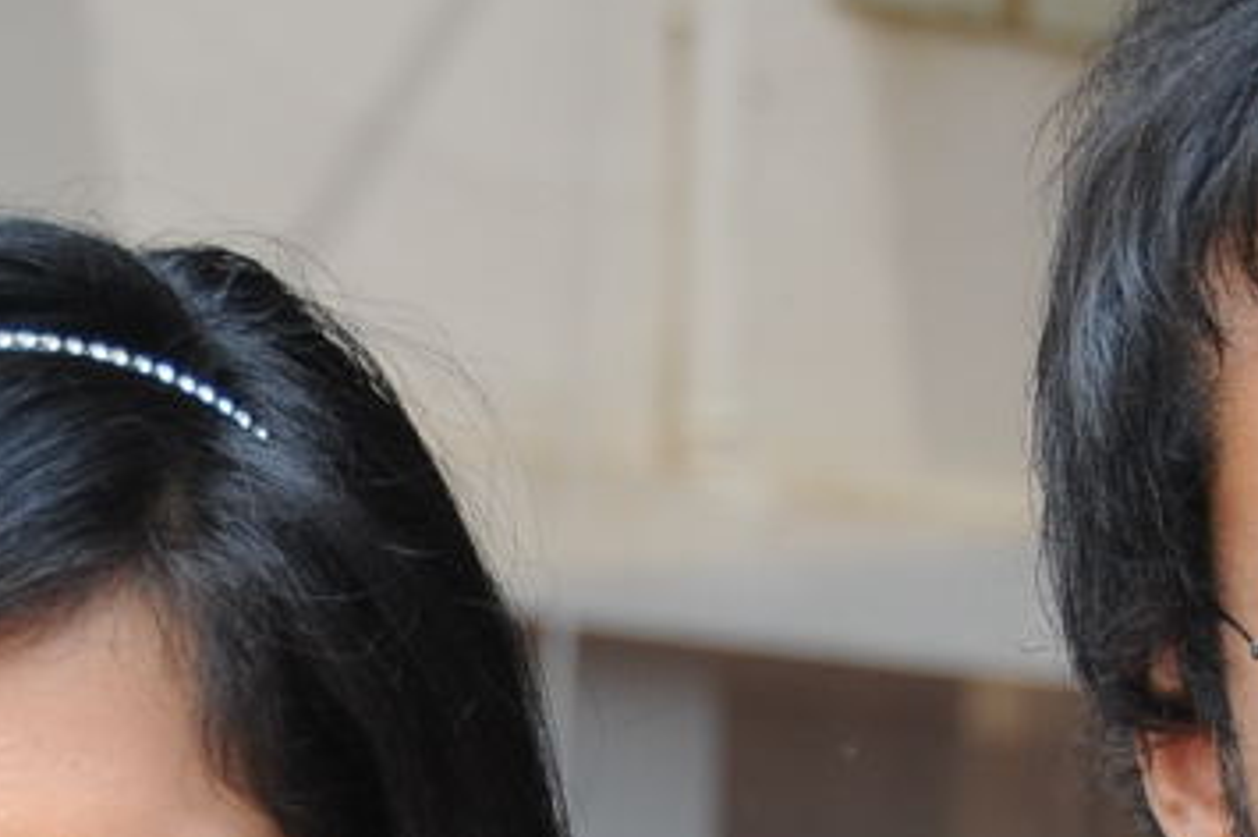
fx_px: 8658
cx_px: 283
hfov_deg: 8.3
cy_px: 1587
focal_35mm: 248
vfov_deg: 5.4
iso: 320
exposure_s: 1/125
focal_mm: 55
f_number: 5.6
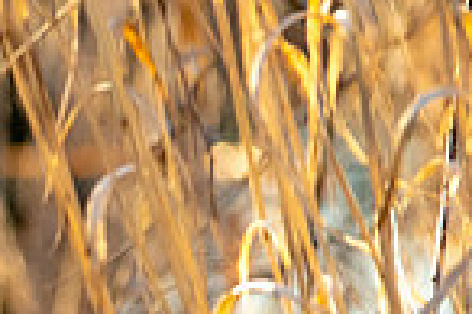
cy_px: 525
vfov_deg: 0.8
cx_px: -423
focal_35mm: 1778
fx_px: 23285
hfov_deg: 1.2
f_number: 4.5
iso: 400
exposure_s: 1/1000
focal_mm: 200
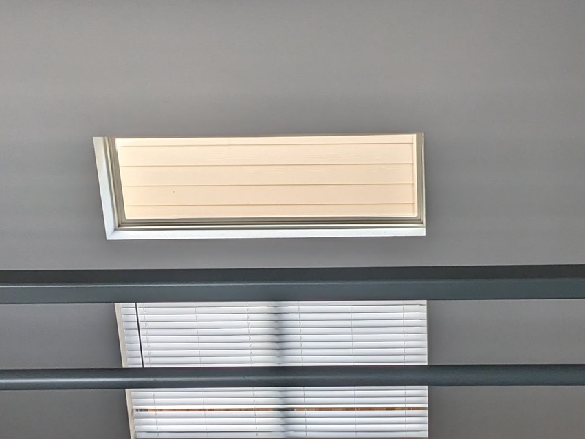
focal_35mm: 65
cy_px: 283
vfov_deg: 22.5
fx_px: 1098
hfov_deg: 29.6
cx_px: 392
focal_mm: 4.38
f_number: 1.73
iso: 68
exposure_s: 1/187
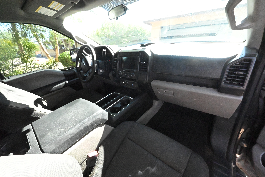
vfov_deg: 81.3
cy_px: 88
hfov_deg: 104.2
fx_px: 103
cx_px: 132
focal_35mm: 14
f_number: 22
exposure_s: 1/200
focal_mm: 14
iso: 22800
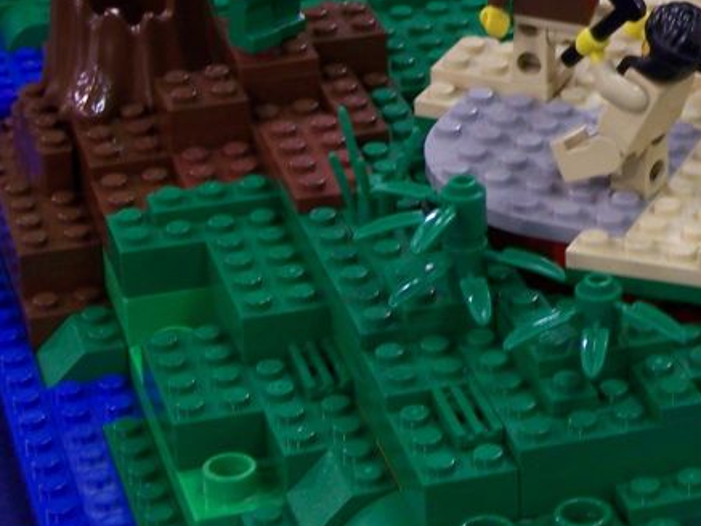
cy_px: -5
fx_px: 3038
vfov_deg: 9.8
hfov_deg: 12.9
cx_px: 744
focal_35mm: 150
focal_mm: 10.7
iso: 80
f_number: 3.2
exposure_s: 1/2
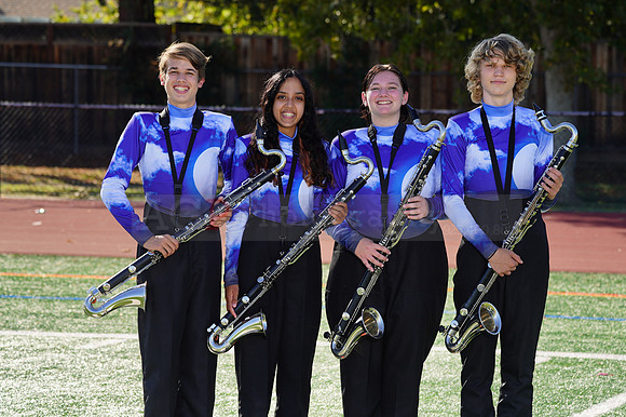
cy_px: 208
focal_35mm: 168
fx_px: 2920
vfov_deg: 8.2
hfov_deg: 12.2
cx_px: 313
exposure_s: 1/200
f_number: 7.1
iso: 100
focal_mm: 168
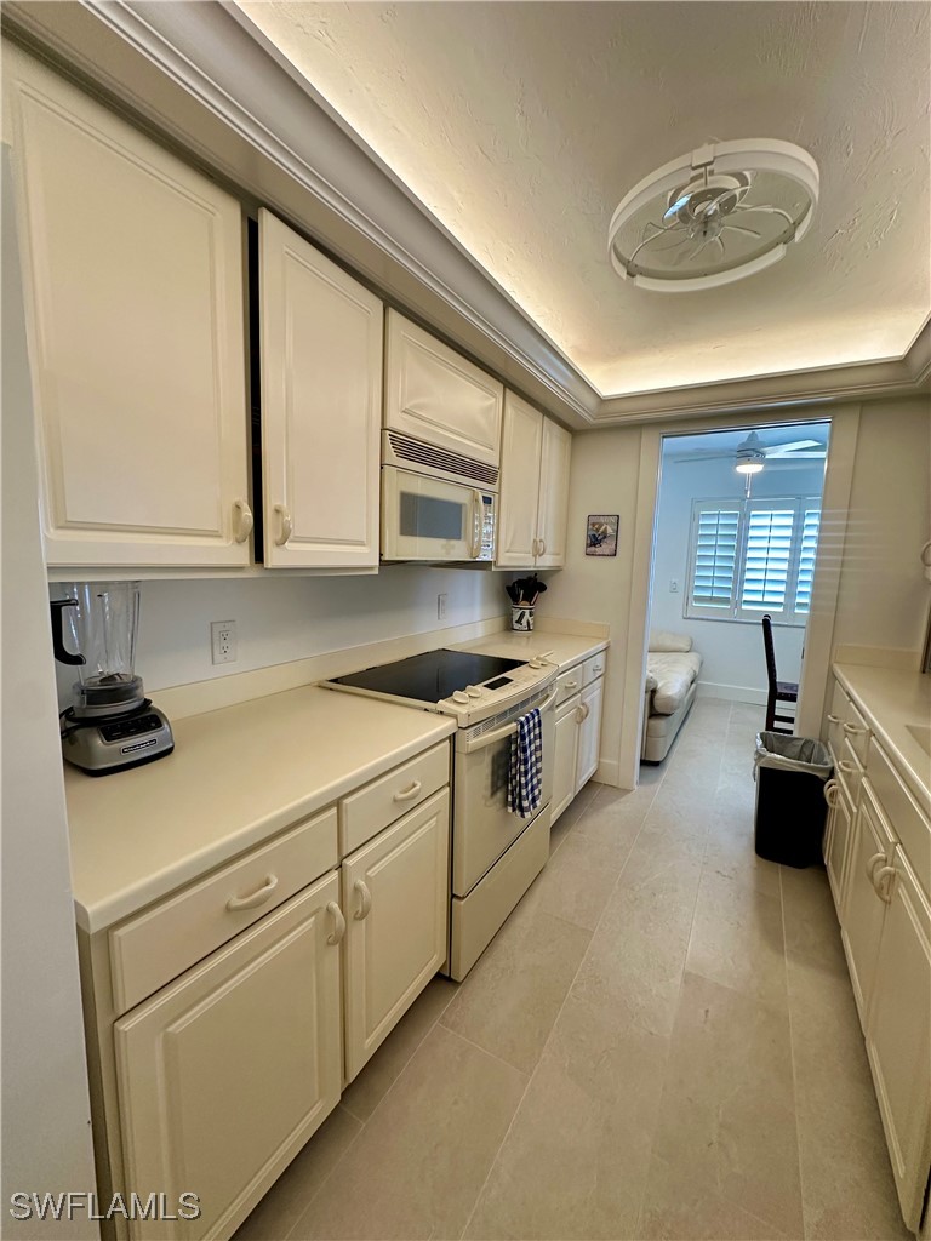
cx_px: 466
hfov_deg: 85.7
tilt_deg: -6.4
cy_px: 620
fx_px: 502
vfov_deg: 102.1
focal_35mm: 14
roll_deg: -1.5
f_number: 2.2
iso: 200
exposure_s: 1/99
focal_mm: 2.22
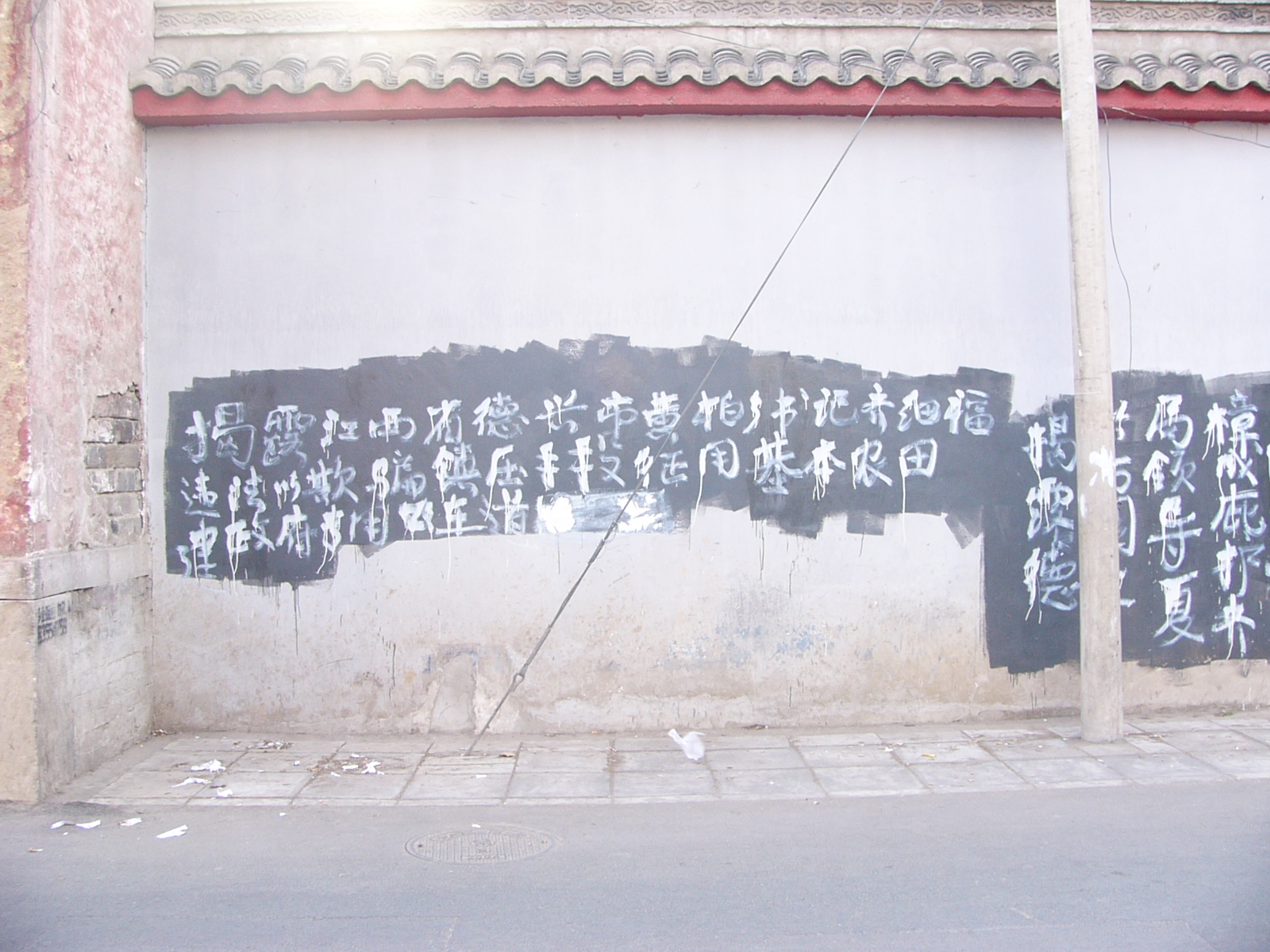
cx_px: 635
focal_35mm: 35
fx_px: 1284
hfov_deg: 52.6
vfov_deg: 40.7
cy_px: 476
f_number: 4
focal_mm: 4.6
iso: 50
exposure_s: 1/25
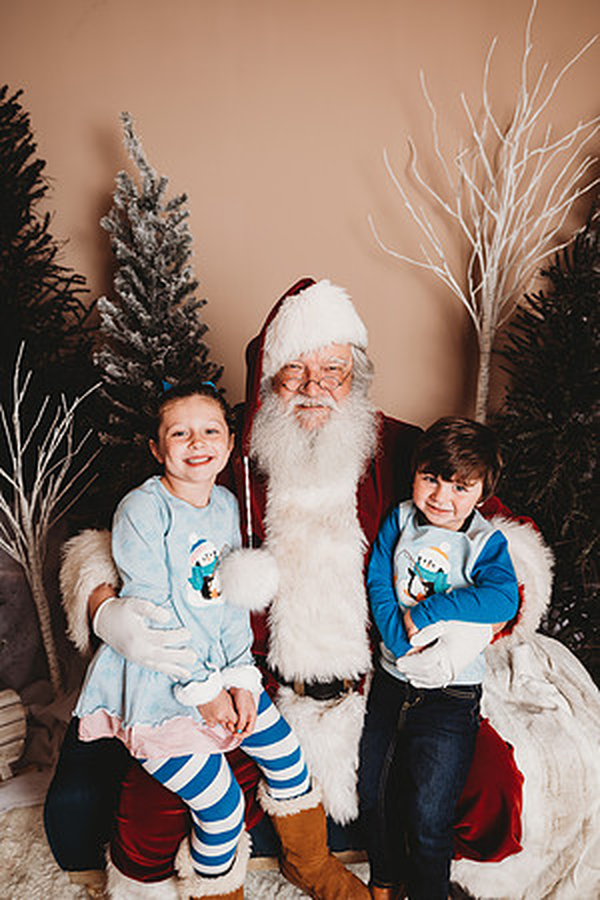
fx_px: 600
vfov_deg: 73.7
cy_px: 450
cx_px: 300
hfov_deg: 53.1
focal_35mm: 24
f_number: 3.2
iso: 100
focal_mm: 24
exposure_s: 1/160
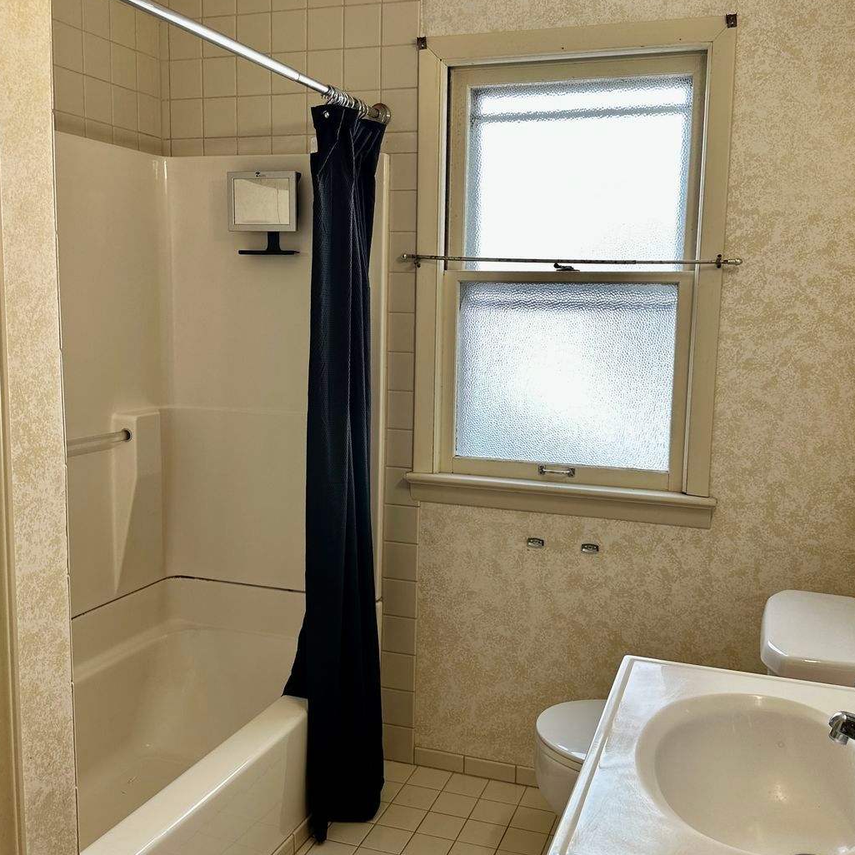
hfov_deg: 52.5
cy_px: 441
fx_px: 866
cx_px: 436
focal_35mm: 31
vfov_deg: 52.5
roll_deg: +1.3
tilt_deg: -7.7
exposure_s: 1/121
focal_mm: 6.86
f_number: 1.78
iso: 64
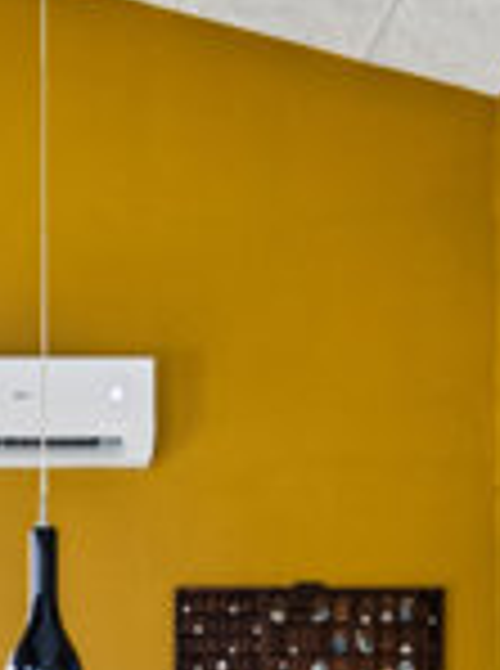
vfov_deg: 20.5
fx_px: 1702
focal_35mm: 88
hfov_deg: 16.2
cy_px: 857
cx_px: -54
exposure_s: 1/40
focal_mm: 17
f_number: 4.5
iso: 400
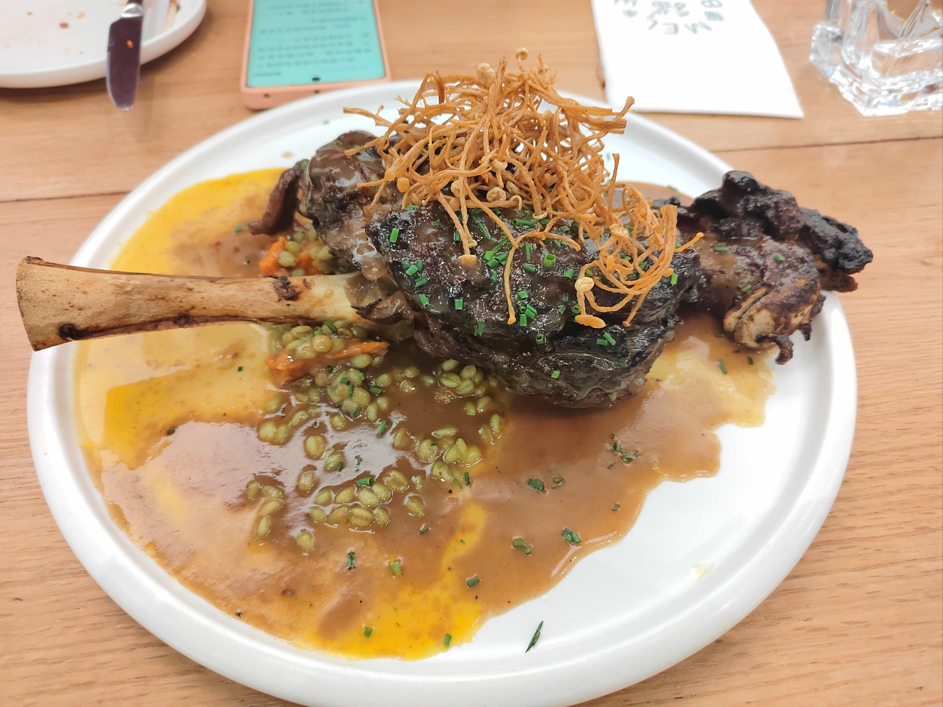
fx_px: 627
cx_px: 472
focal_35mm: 23
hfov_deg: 73.9
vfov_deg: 58.9
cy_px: 354
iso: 3994
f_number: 1.9
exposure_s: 1/20
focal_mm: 5.52
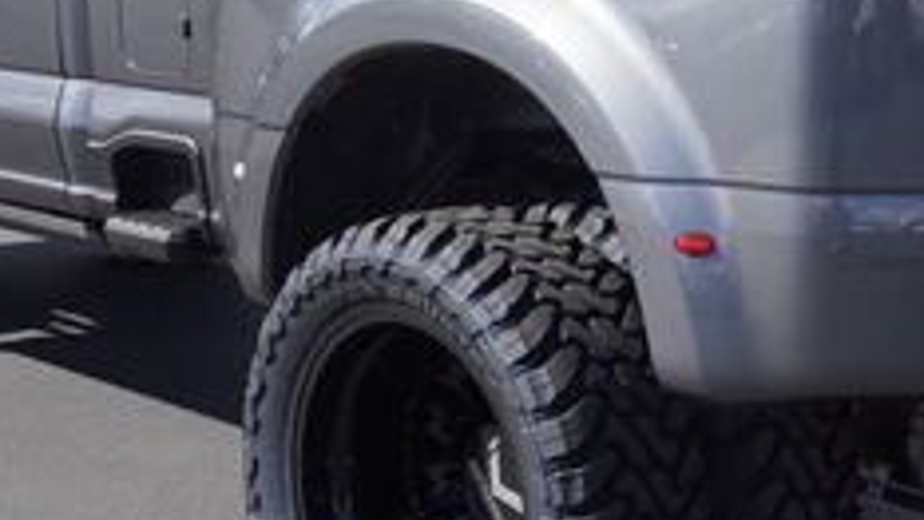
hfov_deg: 21.4
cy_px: 155
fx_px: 2436
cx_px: 615
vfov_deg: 12.2
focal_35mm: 99
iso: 100
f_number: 8
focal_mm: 23
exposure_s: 1/200
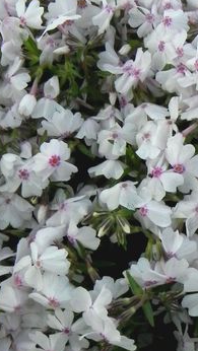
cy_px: 235
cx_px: 162
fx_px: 680
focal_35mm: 73
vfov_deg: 28.8
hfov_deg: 16.4
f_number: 8
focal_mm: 5.2
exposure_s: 1/160
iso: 200
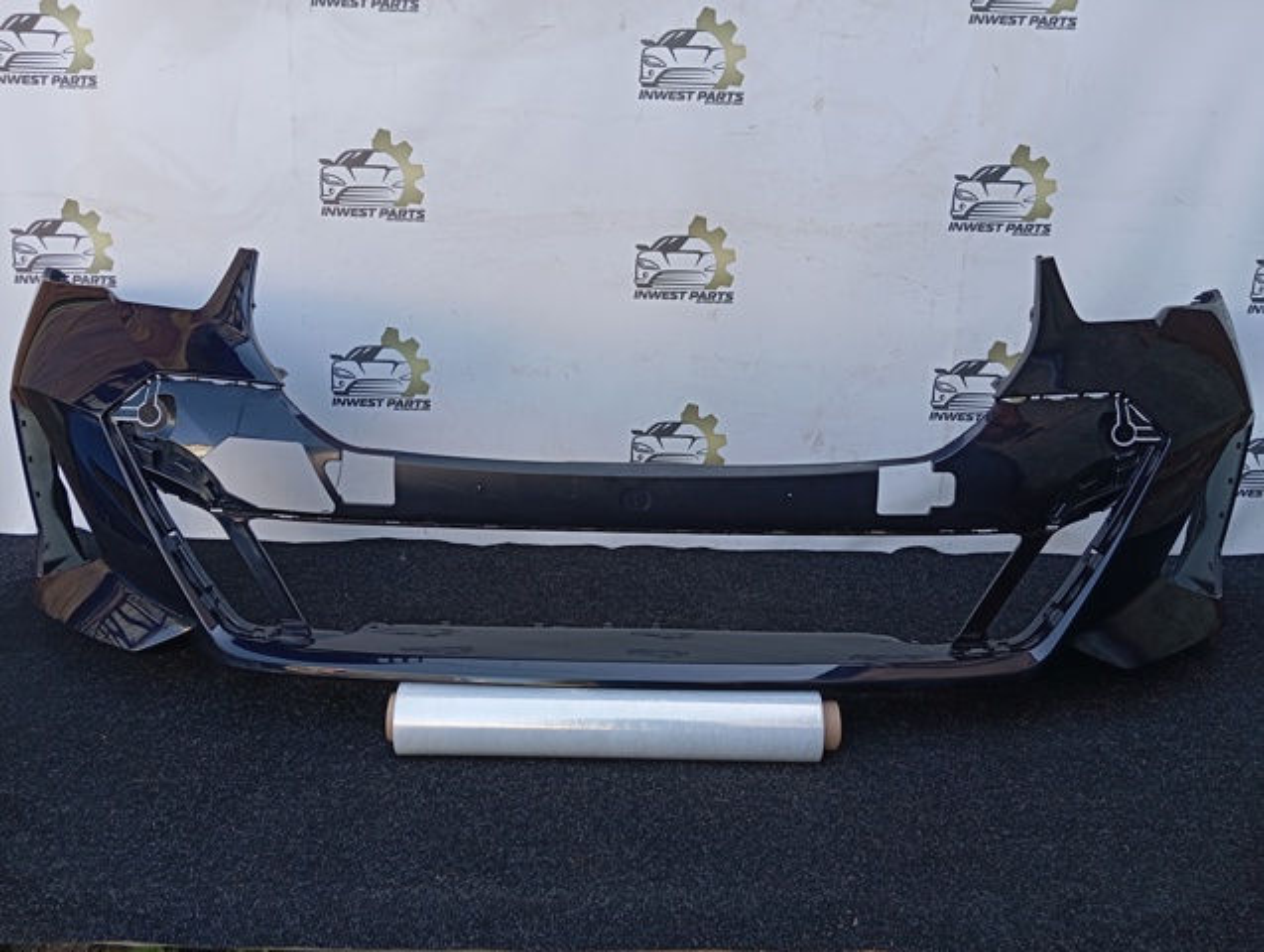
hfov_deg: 63.4
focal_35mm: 28
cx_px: 632
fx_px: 1024
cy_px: 476
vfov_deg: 49.9
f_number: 1.8
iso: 62
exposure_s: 1/100
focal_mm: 4.22
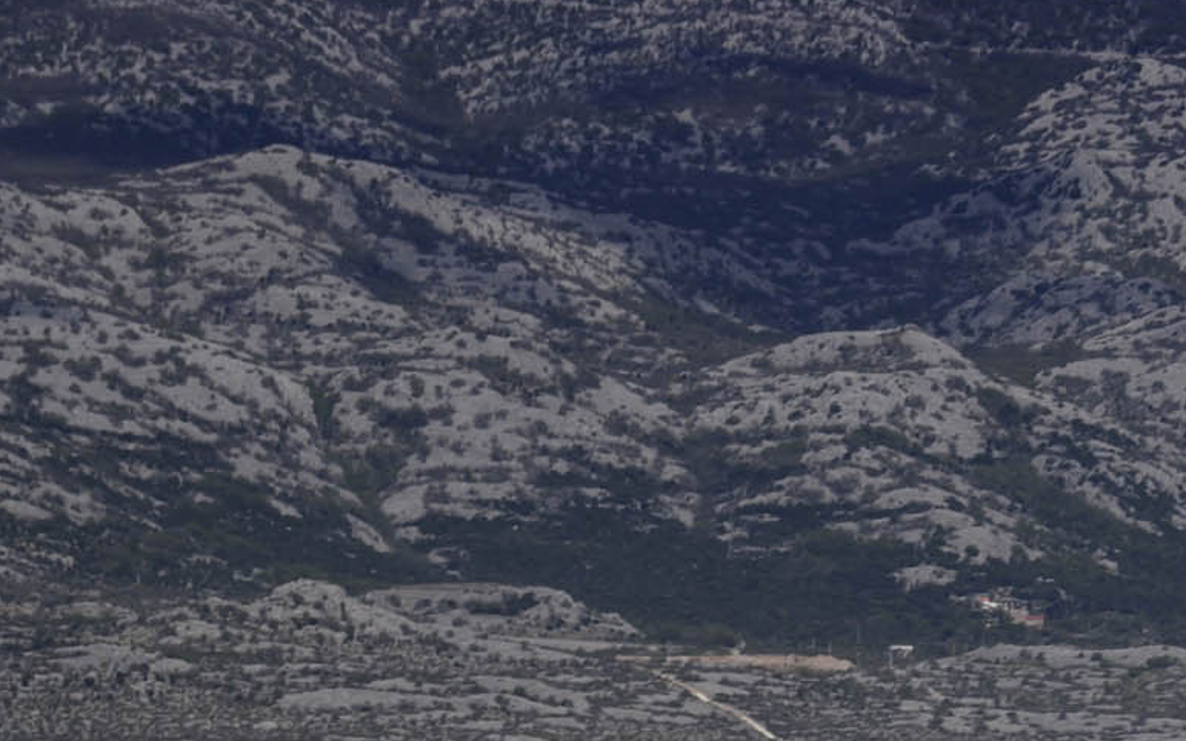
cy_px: 1271
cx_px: 1934
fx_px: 8307
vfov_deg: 5.1
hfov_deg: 8.0
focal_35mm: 257
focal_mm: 60
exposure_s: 1/15
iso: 32
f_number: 13
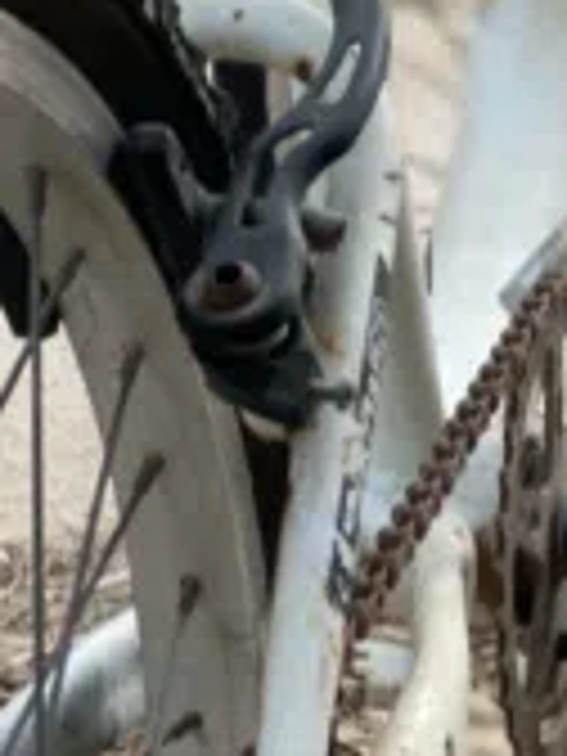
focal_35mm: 124
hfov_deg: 11.9
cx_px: 405
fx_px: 2708
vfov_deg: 15.6
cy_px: 9
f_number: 2
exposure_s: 1/108
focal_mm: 6
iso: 250
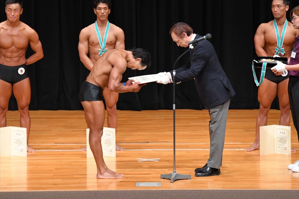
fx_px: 2117
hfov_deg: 8.1
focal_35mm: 255
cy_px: 100
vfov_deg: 5.4
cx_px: 150
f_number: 5.6
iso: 4000
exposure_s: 1/400
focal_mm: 170
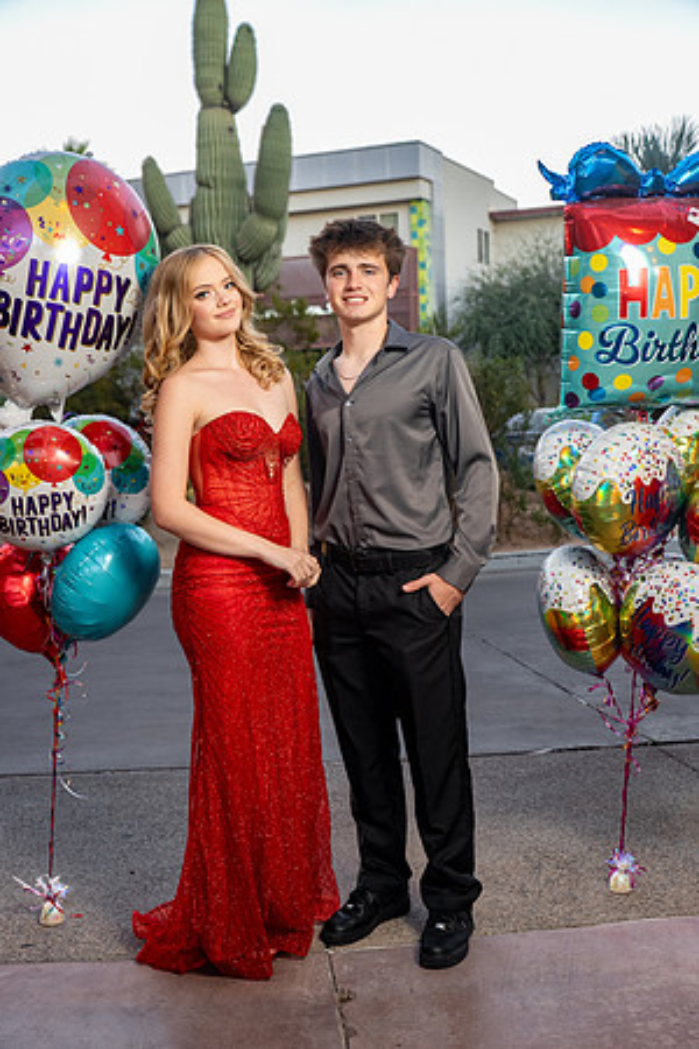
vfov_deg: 45.4
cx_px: 350
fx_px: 1252
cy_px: 524
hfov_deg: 31.2
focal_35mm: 43
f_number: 4
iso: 800
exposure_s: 1/80
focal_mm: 43
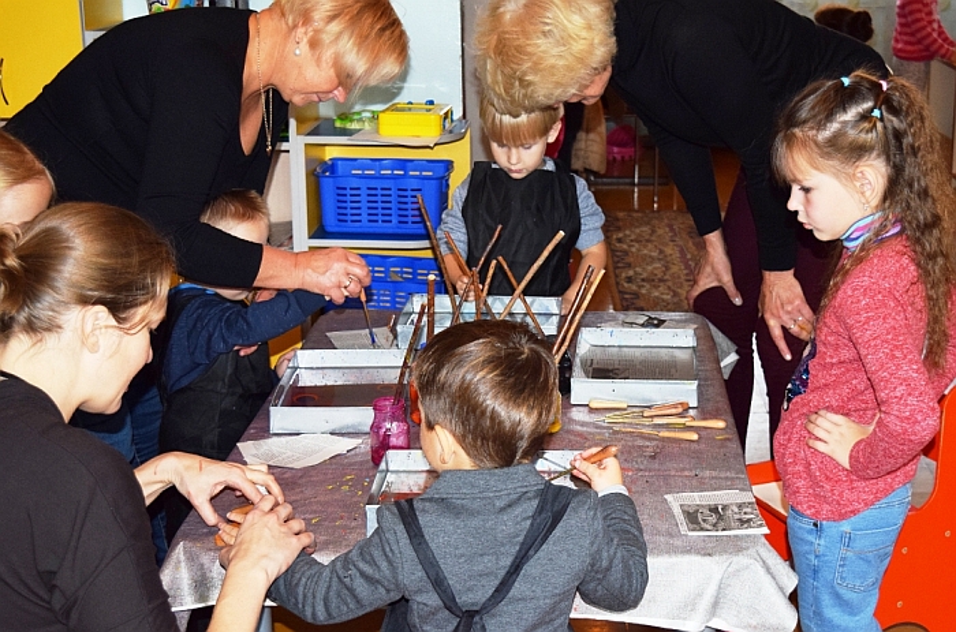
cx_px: 478
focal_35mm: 51
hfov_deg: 39.0
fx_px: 1351
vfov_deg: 26.3
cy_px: 316
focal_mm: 34
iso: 800
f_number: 4.5
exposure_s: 1/160
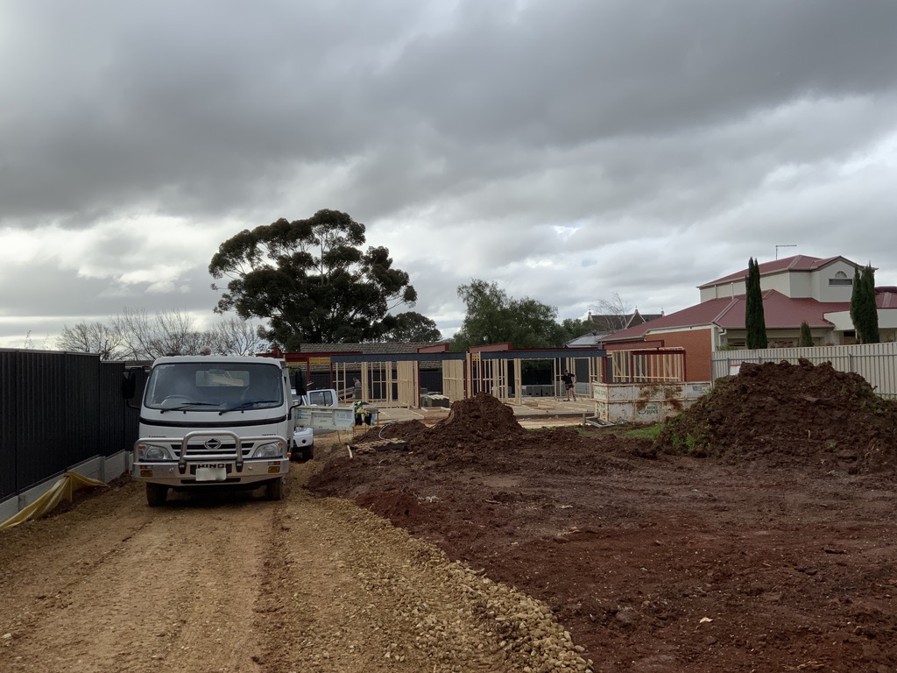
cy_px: 336
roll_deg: +0.6
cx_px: 448
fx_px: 751
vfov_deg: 48.2
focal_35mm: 29
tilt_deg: +1.2
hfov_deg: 61.7
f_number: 1.8
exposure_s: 1/1730
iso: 16
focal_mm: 3
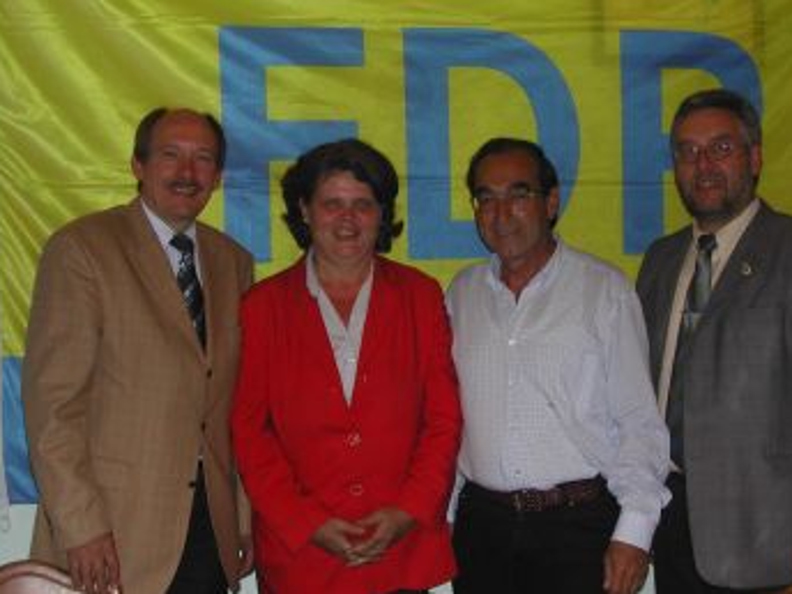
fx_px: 1327
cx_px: 396
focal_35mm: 58
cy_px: 297
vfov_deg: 25.2
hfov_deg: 33.2
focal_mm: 12.2
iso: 119
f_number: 3.4
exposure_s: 1/60
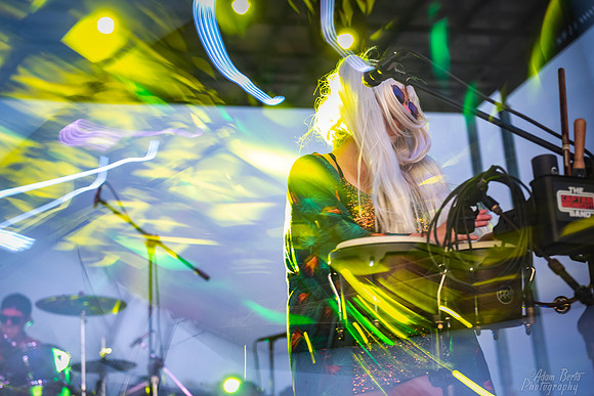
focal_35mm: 70
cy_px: 198
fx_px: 1155
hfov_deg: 28.8
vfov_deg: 19.5
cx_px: 297
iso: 1400
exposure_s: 1/2
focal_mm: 70
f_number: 14
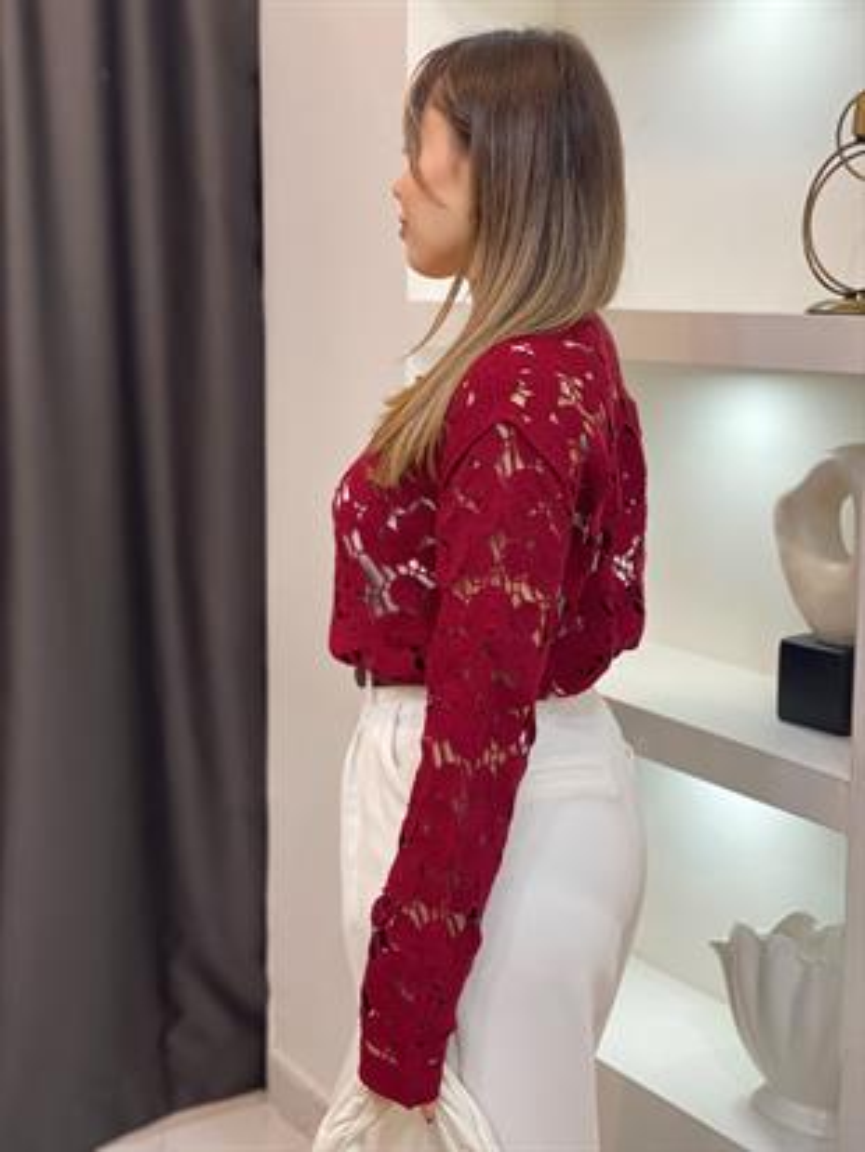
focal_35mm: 52
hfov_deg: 28.0
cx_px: 432
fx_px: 1732
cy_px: 576
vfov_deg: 36.8
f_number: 2
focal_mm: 6
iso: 125
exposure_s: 1/100
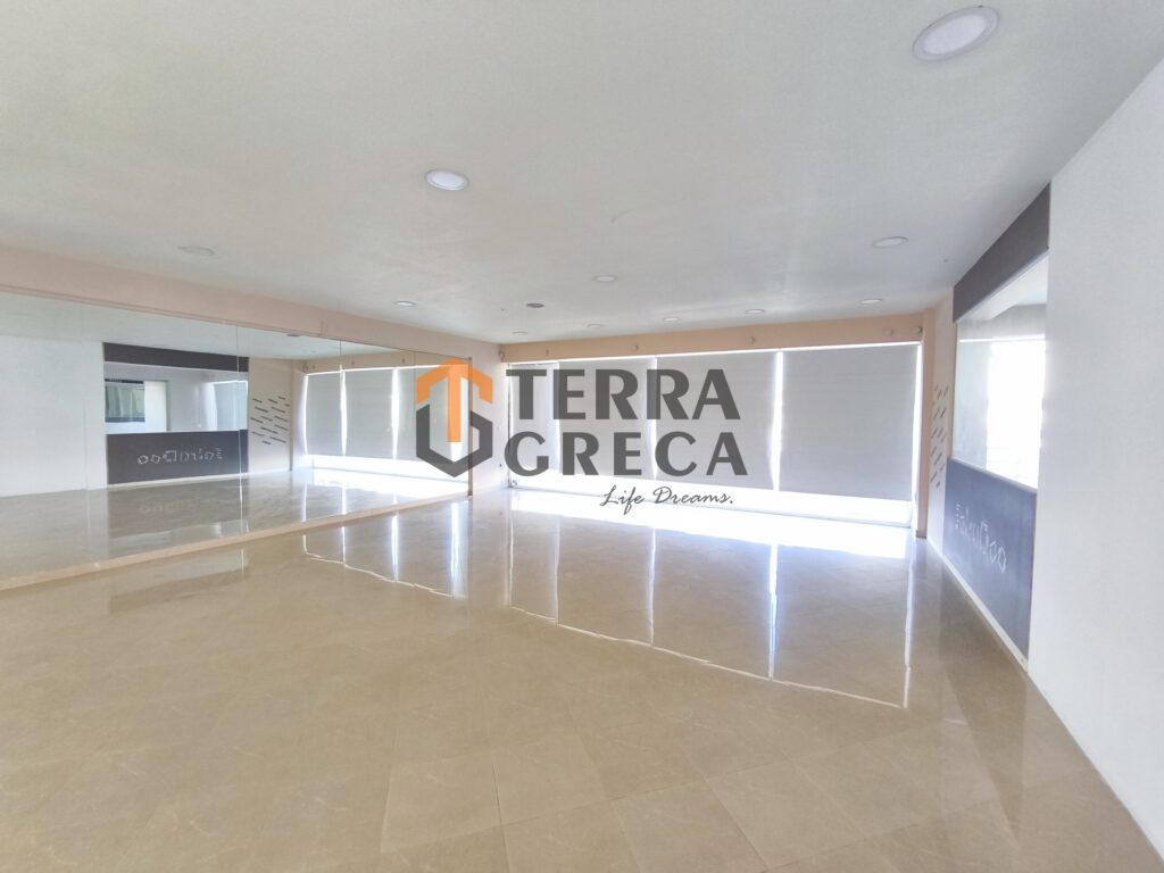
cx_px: 582
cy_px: 436
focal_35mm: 15
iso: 125
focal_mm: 1.91
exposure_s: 1/50
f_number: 2.2
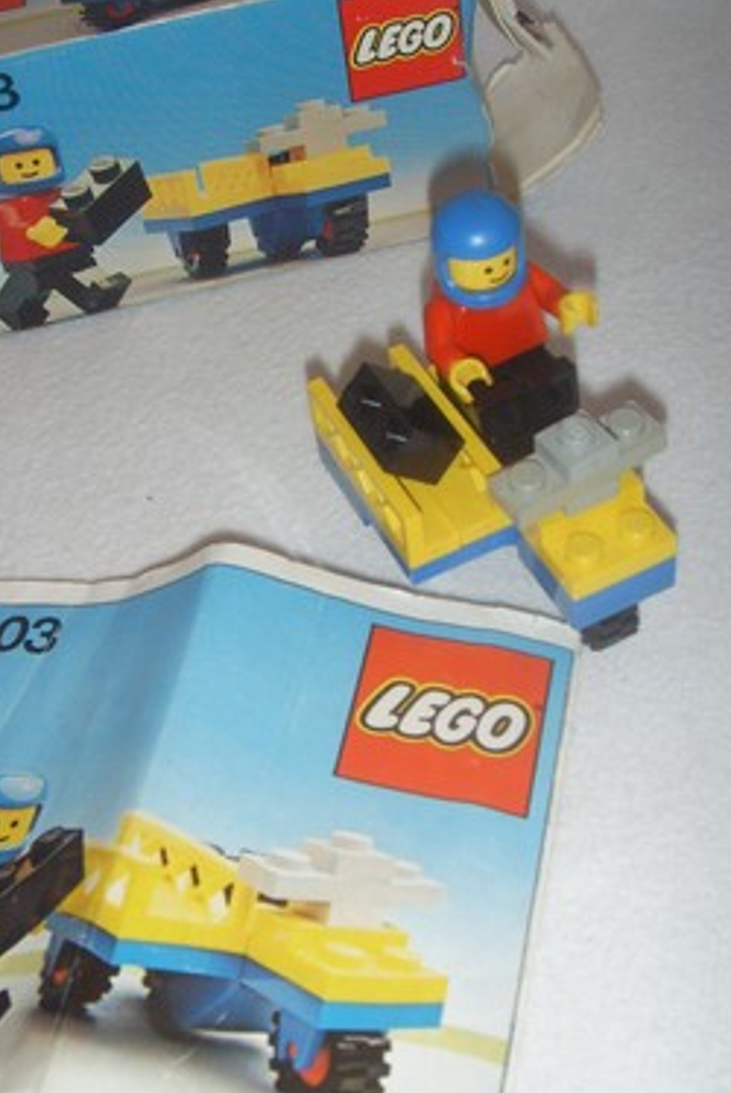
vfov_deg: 38.2
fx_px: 1581
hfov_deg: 26.0
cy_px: 541
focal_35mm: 52
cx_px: 295
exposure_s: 1/45
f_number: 3.5
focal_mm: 6.6
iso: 100
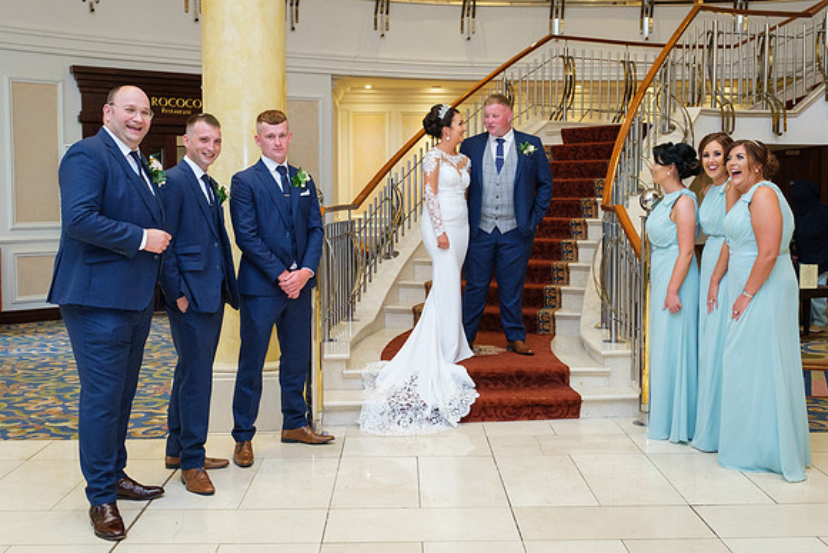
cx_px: 434
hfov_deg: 49.9
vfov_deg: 34.5
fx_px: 889
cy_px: 257
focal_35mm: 39
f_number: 3.6
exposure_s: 1/160
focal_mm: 18.7
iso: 1250
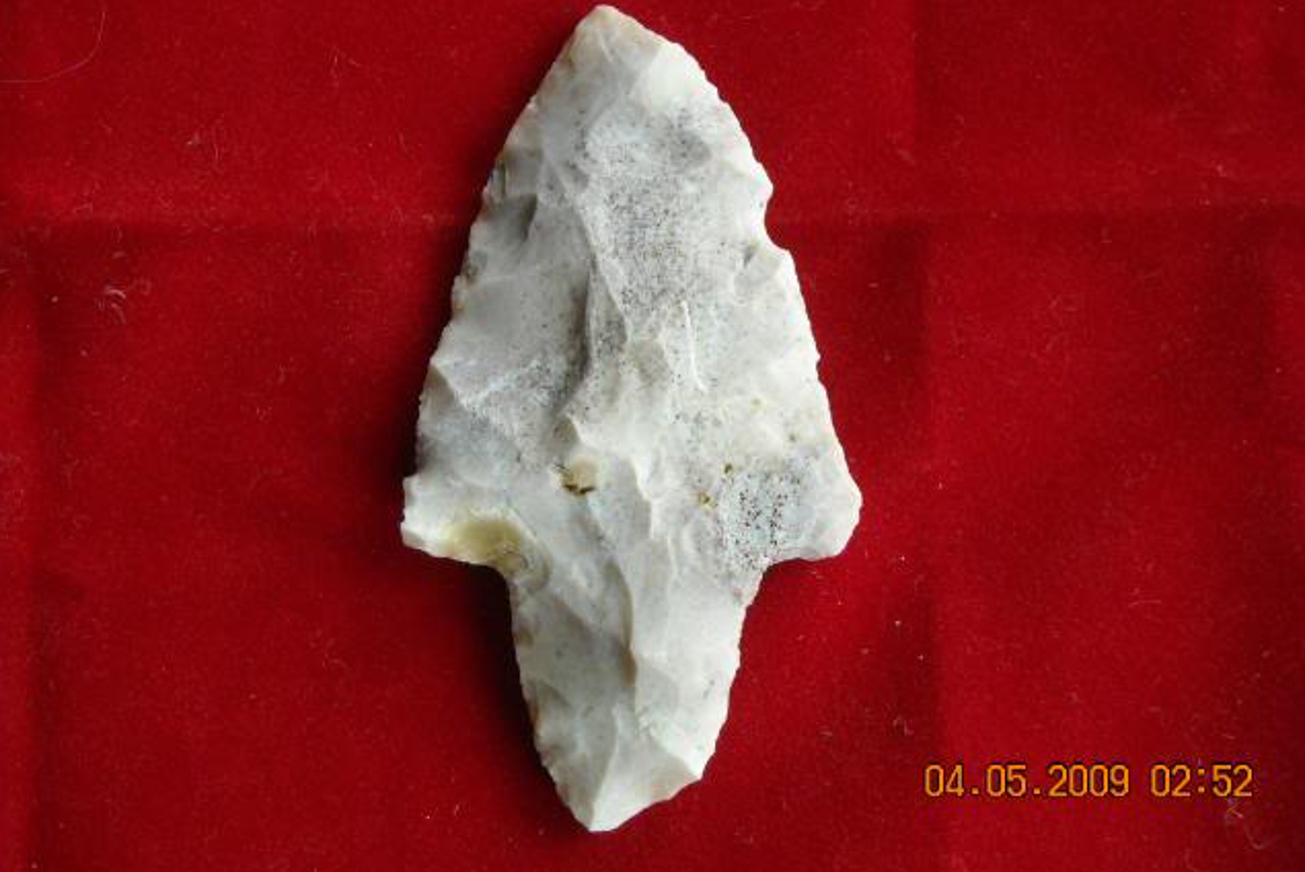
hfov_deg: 23.1
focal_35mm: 88
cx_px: 651
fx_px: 3191
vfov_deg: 15.5
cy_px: 391
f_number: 4.1
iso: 400
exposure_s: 1/30
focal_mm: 13.73
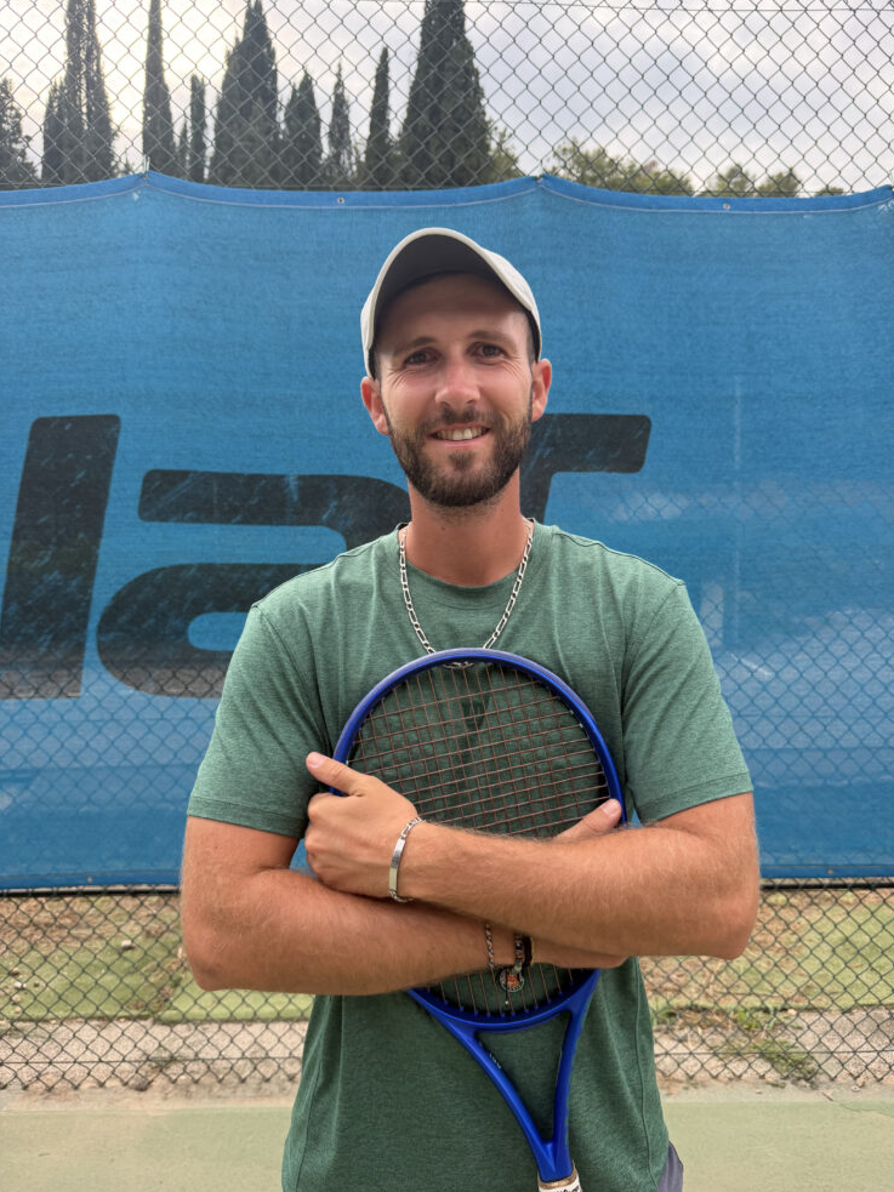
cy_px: 594
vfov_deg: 69.4
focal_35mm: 25
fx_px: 861
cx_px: 465
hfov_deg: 54.9
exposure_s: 1/796
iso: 100
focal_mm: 6.76
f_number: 1.78
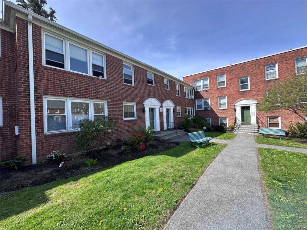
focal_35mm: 14
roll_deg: +3.1
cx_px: 154
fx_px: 124
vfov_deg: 85.7
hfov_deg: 102.1
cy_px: 115
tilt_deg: +1.1
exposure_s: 1/537
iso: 40
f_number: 2.2
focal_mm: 2.22
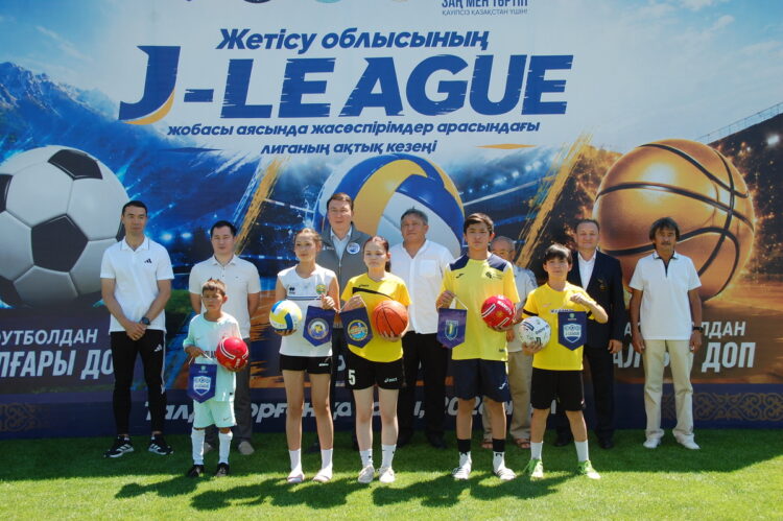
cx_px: 392
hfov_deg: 49.6
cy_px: 260
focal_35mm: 39
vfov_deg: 34.2
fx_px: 848
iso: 200
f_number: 7.1
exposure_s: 1/200
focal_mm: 26
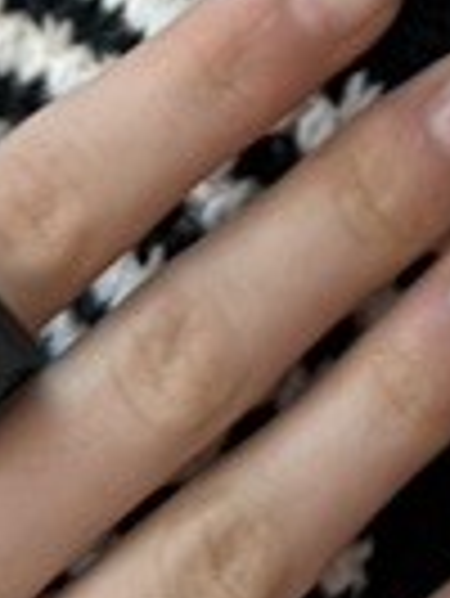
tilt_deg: -2.7
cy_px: -1039
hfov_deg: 7.1
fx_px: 3461
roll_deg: +3.0
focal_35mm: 200
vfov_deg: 8.6
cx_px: 968
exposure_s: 1/50
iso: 80
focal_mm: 5.7
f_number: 1.5
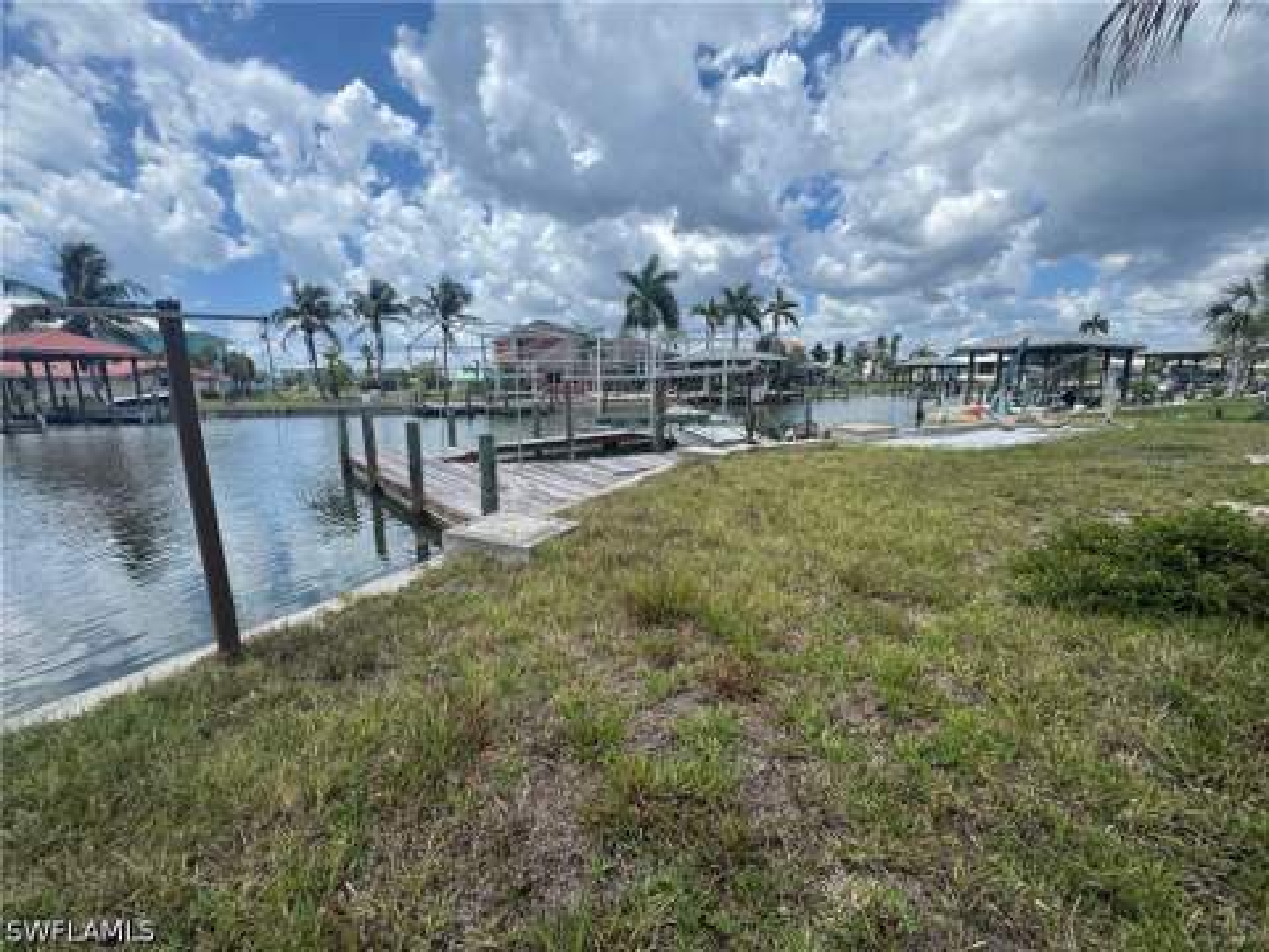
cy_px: 476
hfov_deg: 102.1
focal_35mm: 14
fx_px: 513
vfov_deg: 85.7
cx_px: 634
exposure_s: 1/2028
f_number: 2.2
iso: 50
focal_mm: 2.22
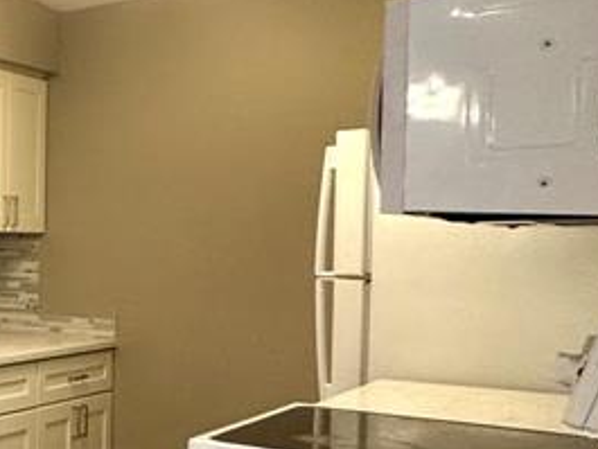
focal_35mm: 54
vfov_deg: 27.0
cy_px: 275
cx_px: -456
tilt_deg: -2.3
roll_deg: +0.3
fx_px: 933
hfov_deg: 22.4
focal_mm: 2.22
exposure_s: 1/60
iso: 200
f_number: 2.2
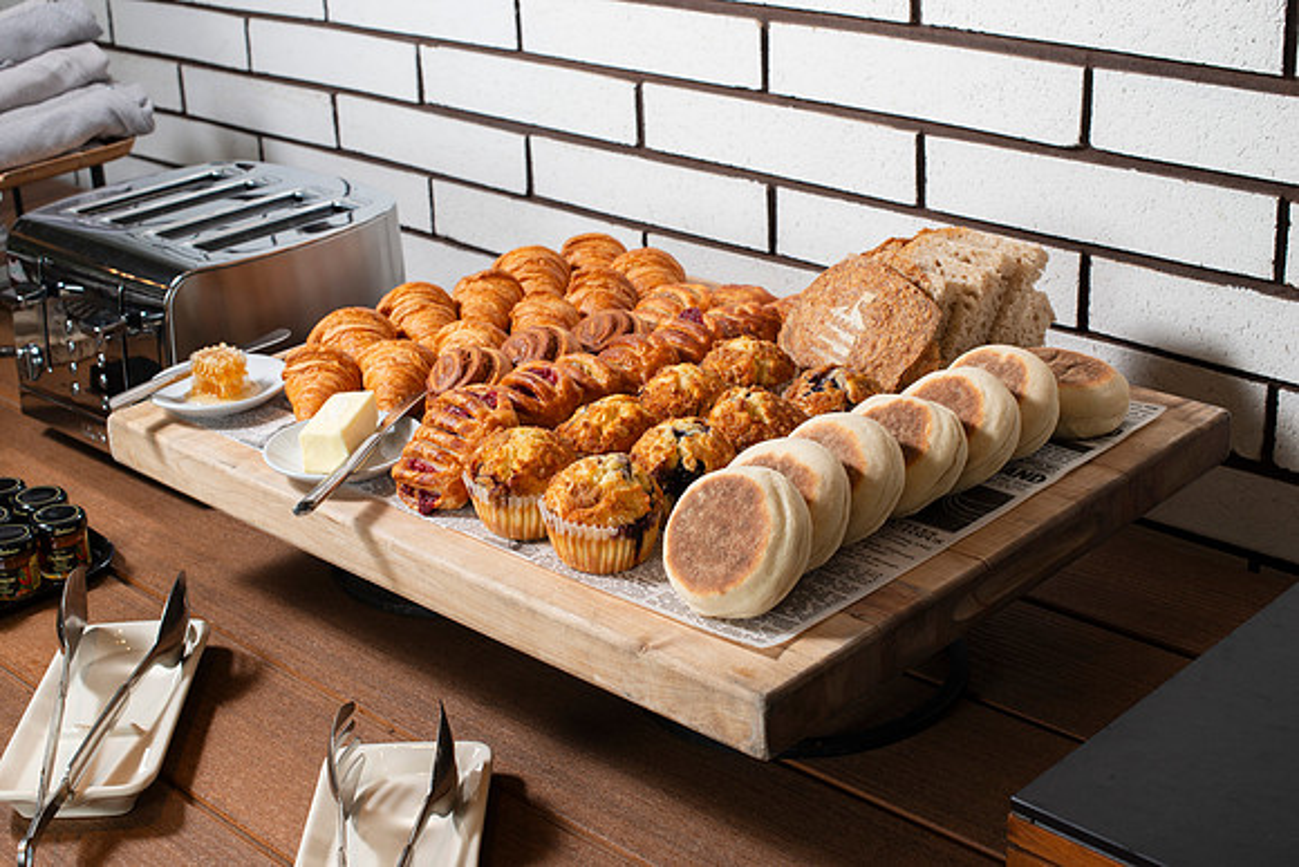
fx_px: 1805
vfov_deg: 27.0
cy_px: 434
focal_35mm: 50
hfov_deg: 39.6
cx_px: 650
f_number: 9
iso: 250
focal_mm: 50
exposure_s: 1/100
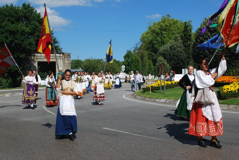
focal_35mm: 44
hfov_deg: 44.9
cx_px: 120
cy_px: 80
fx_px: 289
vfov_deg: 31.0
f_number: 8
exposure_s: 1/250
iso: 100
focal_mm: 29
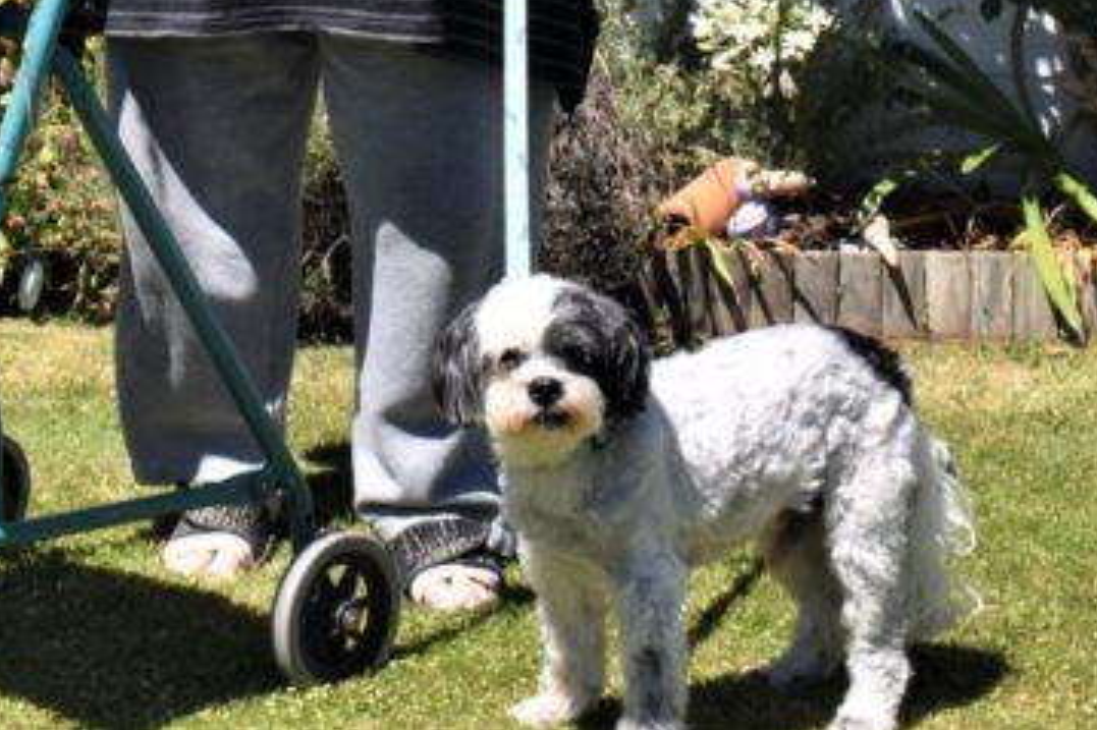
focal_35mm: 82
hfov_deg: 24.5
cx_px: 266
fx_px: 2497
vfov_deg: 15.7
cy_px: -261
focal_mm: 20
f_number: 6.3
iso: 100
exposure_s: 1/640
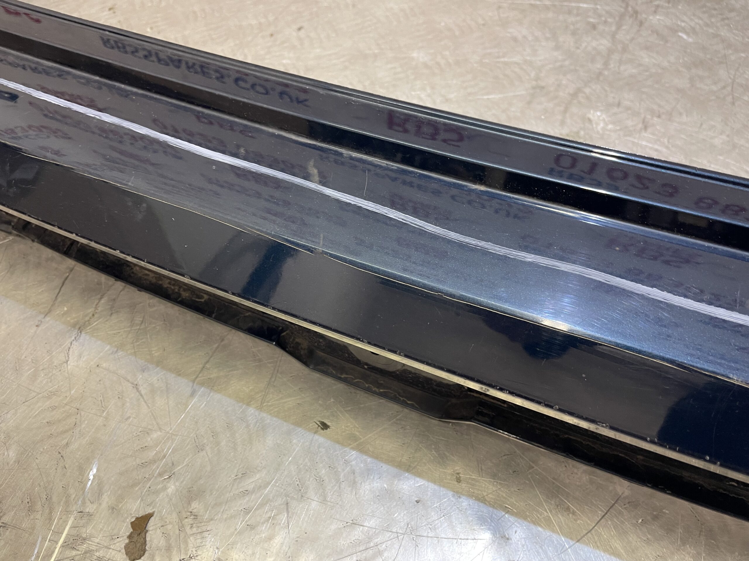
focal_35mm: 26
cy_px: 280
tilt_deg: -54.7
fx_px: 563
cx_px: 374
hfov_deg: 67.3
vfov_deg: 53.1
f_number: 1.6
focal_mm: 4.2
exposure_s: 1/50
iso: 100
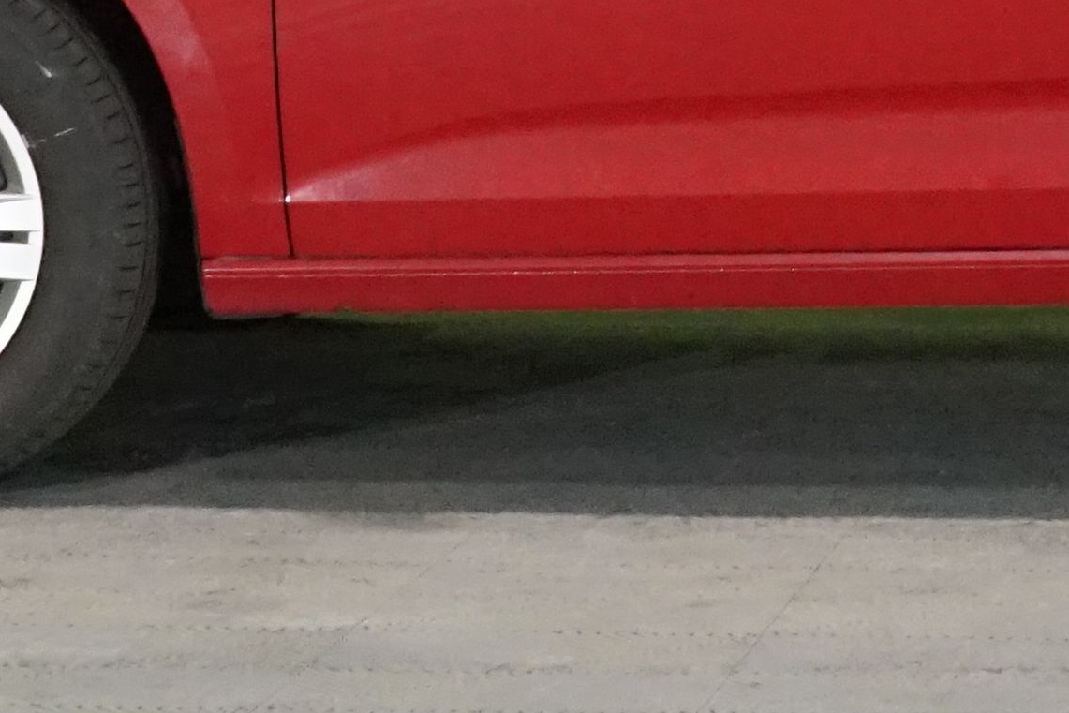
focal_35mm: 184
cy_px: -575
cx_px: 1320
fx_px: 5464
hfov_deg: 11.0
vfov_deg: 7.3
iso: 6400
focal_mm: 35
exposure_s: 1/125
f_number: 6.3
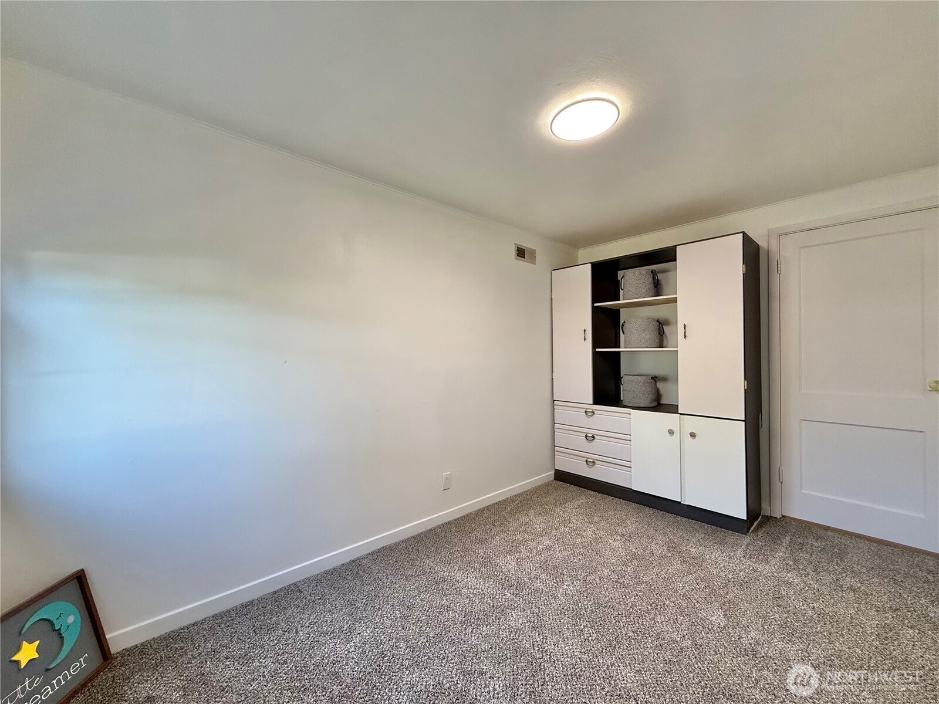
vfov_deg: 85.7
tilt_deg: +0.9
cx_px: 470
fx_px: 380
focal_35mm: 14
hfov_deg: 102.1
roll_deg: -0.2
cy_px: 352
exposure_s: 1/120
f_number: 2.2
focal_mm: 2.22
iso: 200
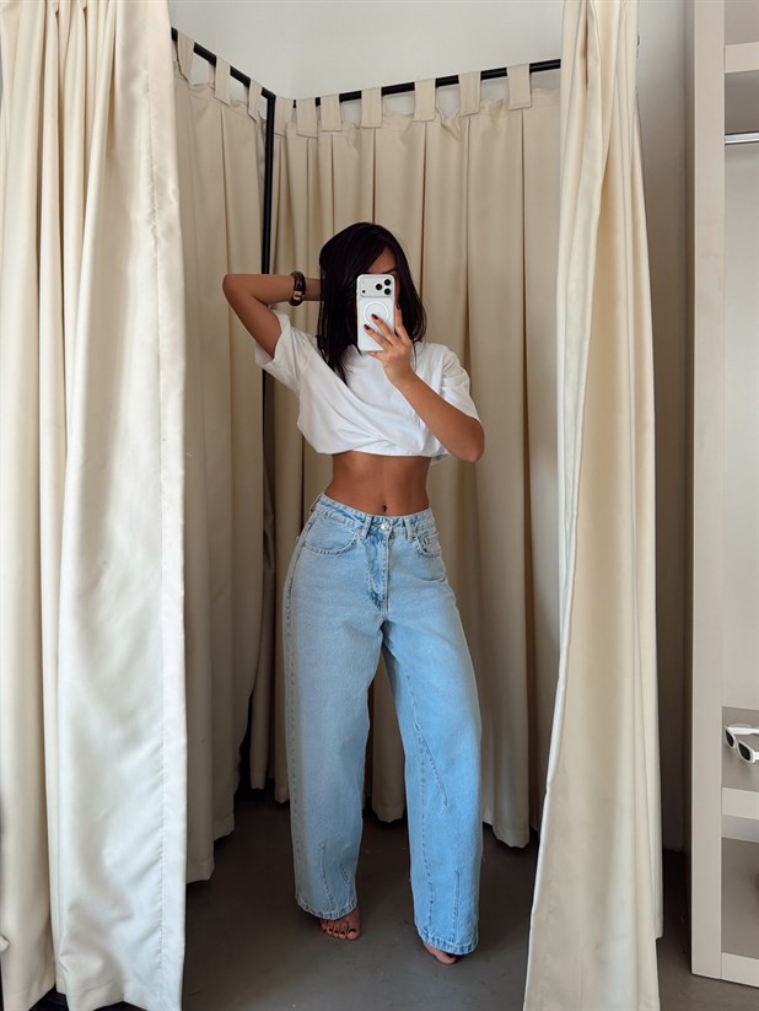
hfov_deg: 56.9
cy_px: 506
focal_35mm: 24
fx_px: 701
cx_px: 380
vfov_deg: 71.6
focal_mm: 6.76
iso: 64
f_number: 1.78
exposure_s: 1/261
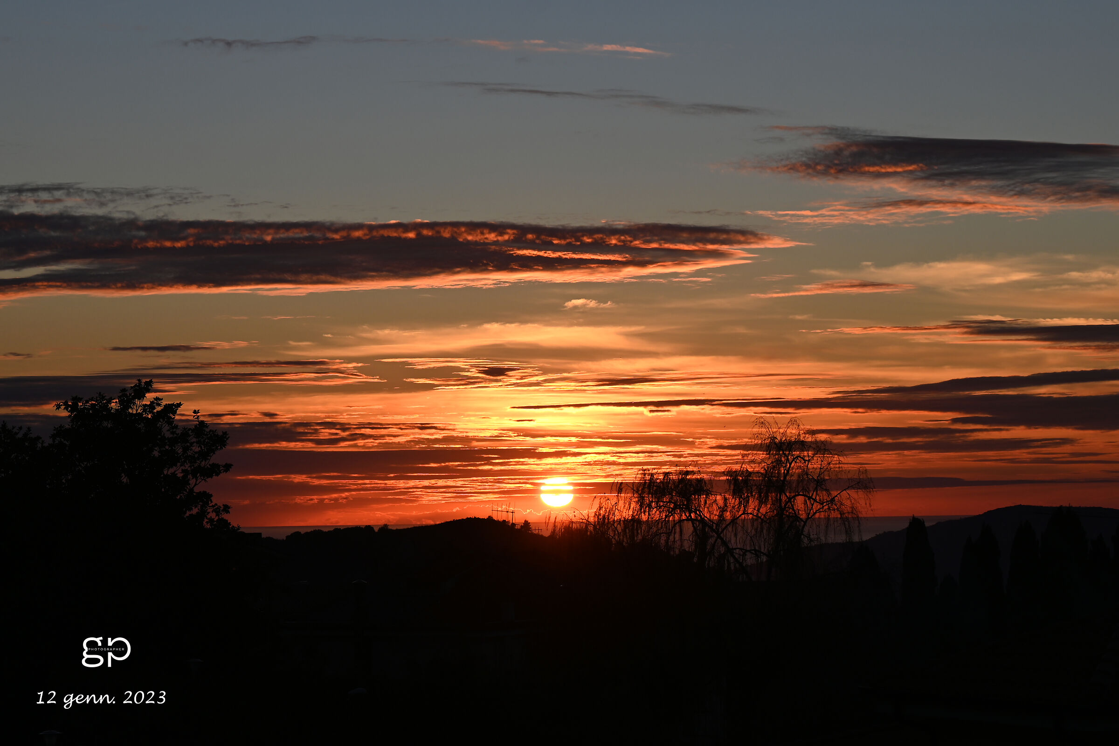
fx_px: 3263
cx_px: 560
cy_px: 373
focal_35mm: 105
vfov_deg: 13.0
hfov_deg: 19.5
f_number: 6.3
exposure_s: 1/640
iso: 100
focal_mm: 70
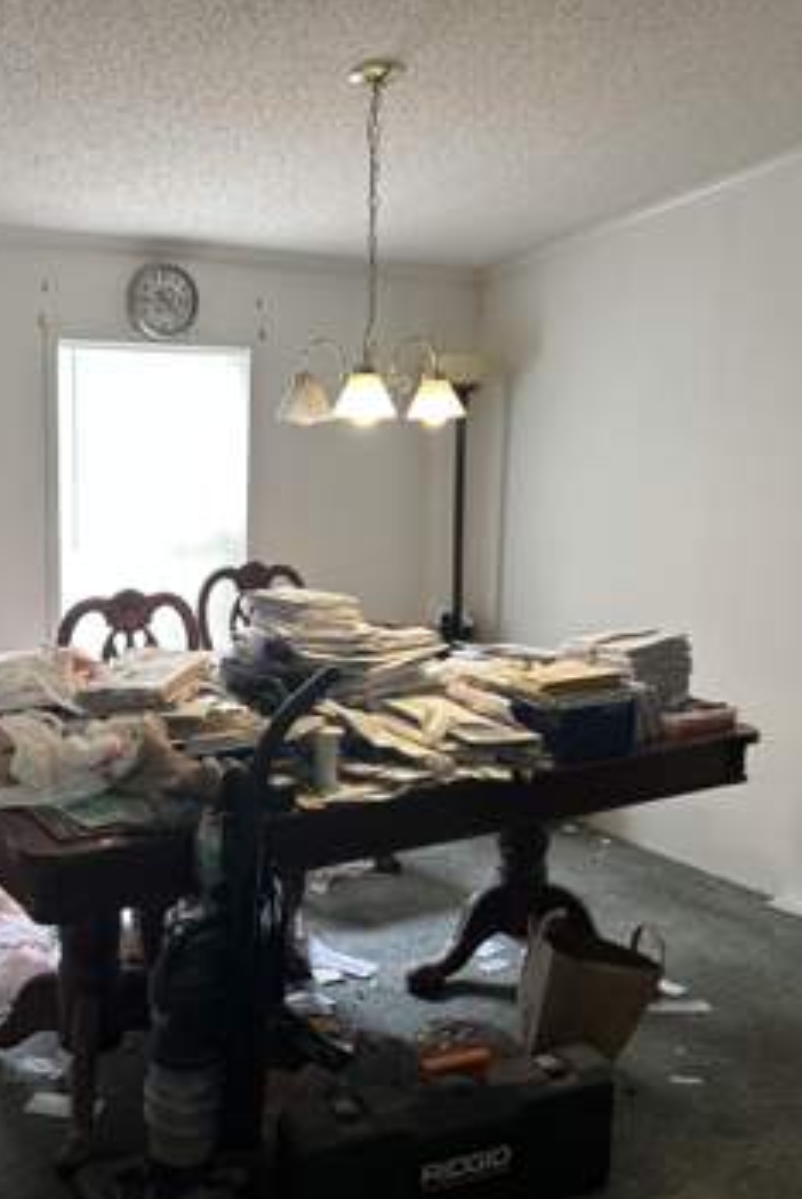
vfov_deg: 51.8
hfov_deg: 35.6
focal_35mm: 37
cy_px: 605
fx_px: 1234
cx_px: 254
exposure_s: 1/60
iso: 160
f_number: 1.5
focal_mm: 5.7
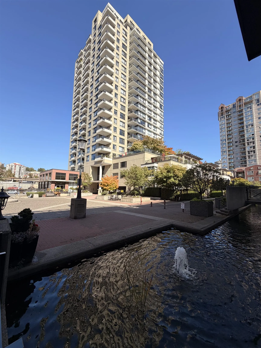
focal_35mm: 14
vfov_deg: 102.1
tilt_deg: +6.7
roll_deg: -1.1
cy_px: 174
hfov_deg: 85.7
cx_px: 130
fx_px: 141
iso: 32
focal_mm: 2.22
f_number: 2.2
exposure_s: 1/770
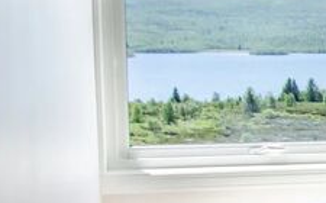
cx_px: 565
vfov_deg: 11.8
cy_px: 187
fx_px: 976
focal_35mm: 110
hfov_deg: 16.3
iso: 200
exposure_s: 1/250
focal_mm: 18
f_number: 3.5
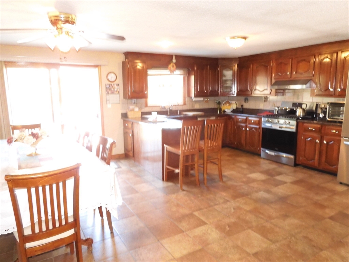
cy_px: 131
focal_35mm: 24
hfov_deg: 71.6
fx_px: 242
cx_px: 174
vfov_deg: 56.8
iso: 900
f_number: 3.4
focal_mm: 4.3
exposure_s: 1/30
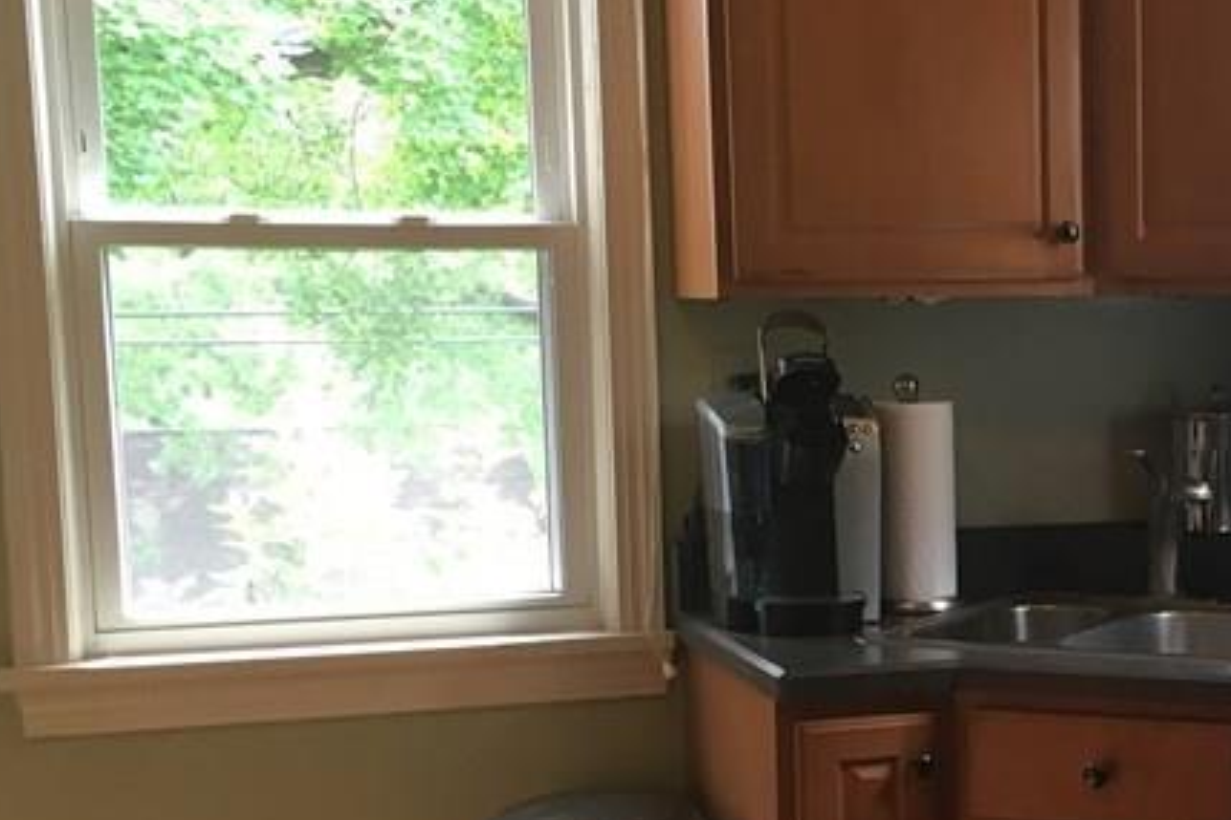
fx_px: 2462
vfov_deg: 18.8
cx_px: 1194
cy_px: 634
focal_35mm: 72
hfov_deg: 26.7
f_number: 2.2
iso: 64
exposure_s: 1/30
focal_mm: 4.15
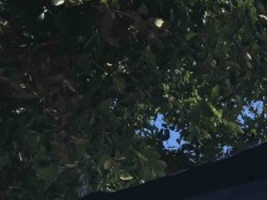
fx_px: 895
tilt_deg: +16.9
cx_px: 450
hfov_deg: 15.1
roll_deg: +0.6
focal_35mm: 116
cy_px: 281
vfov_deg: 12.3
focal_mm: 4.15
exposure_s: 1/1130
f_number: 2.2
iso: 32
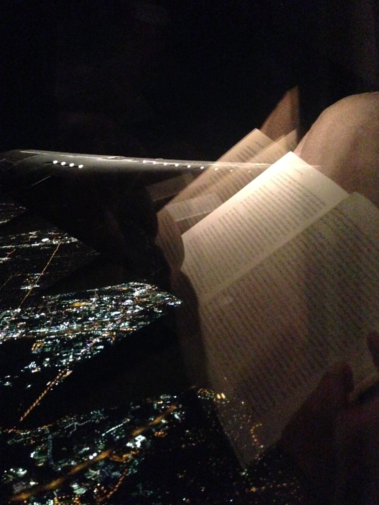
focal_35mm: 34
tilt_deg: -9.5
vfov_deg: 54.0
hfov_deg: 41.8
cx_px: 186
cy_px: 248
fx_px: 496
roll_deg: +1.7
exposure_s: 1/15
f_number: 2.4
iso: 2000
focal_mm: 4.12
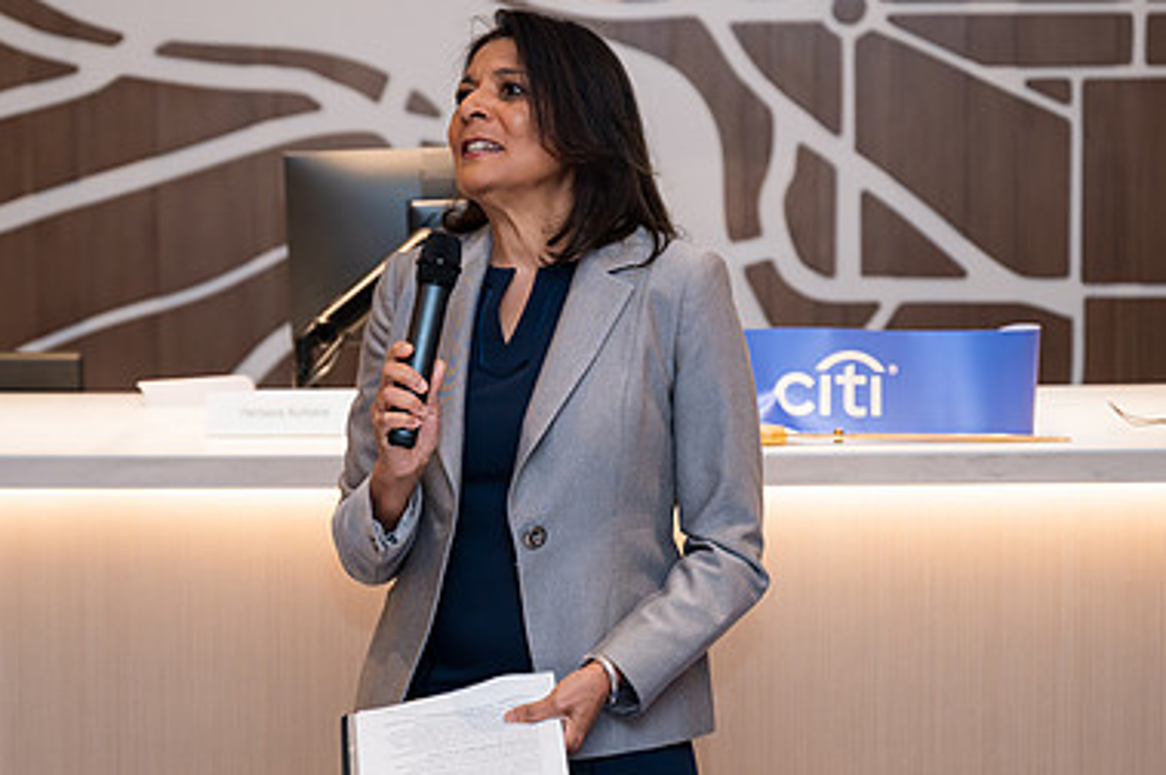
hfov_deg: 18.1
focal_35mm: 113
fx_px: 3657
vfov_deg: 12.1
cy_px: 383
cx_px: 516
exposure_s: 1/160
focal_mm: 70
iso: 400
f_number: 3.2
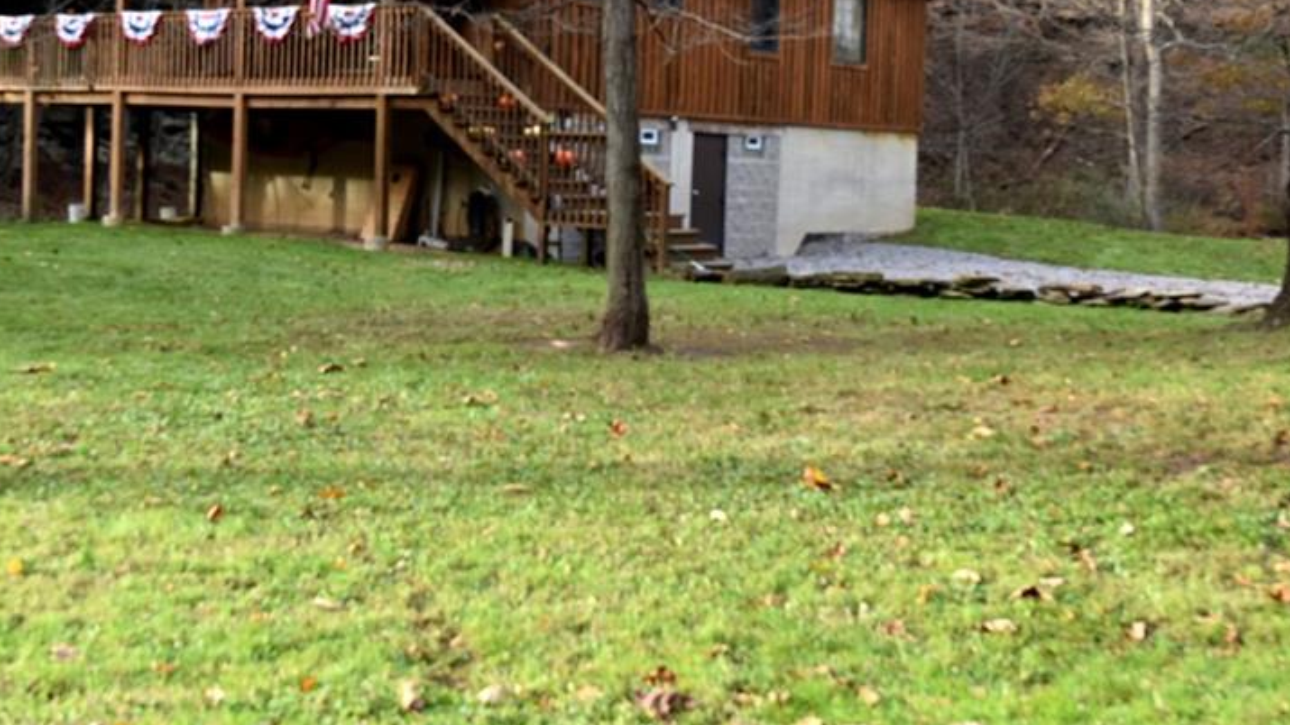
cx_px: 491
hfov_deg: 38.3
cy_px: 161
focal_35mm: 54
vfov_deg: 22.0
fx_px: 1847
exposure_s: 1/160
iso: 400
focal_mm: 24
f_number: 6.3
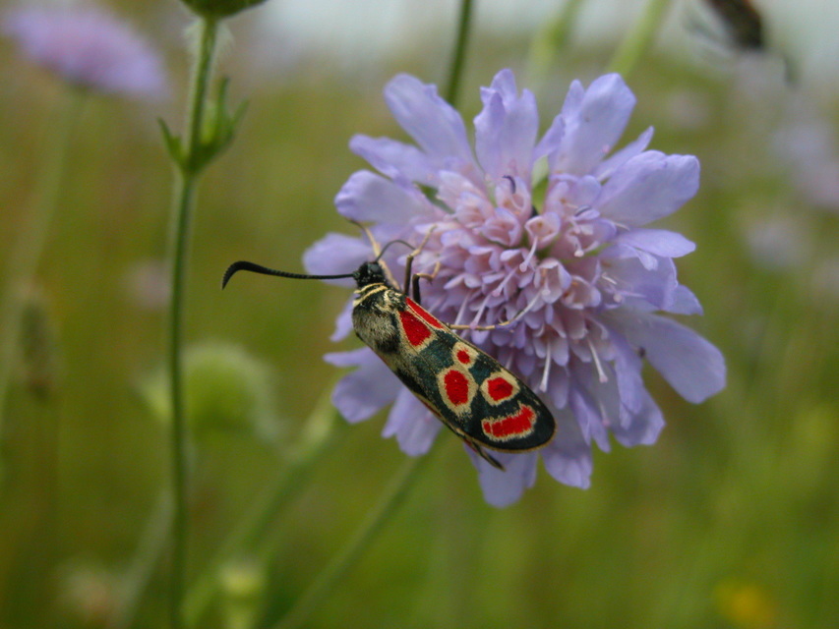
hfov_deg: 27.8
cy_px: 314
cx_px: 420
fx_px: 1697
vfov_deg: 21.0
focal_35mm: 70
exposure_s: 1/1645
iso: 200
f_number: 4.7
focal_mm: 17.8
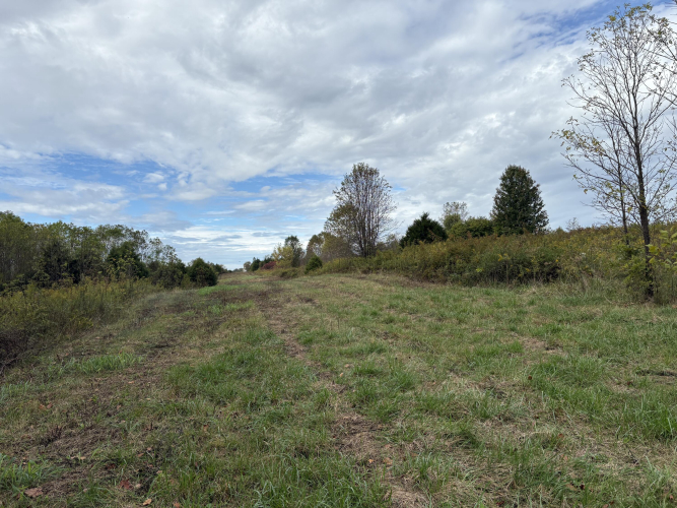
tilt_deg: +2.0
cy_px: 254
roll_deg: +2.3
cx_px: 338
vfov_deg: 53.0
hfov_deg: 67.3
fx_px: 508
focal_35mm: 26
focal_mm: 5.96
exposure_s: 1/3623
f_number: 1.6
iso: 50
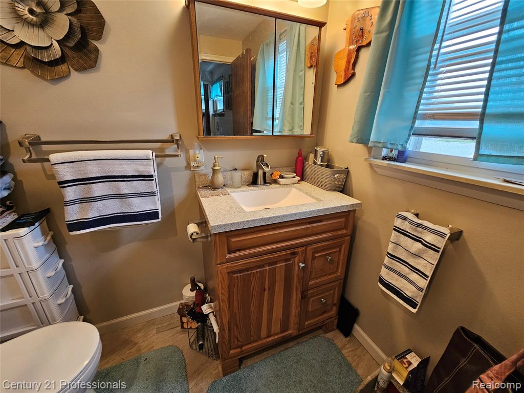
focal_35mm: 13
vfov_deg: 89.9
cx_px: 262
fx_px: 197
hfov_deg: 106.2
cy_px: 196
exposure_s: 1/60
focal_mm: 2.2
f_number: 2.2
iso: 160
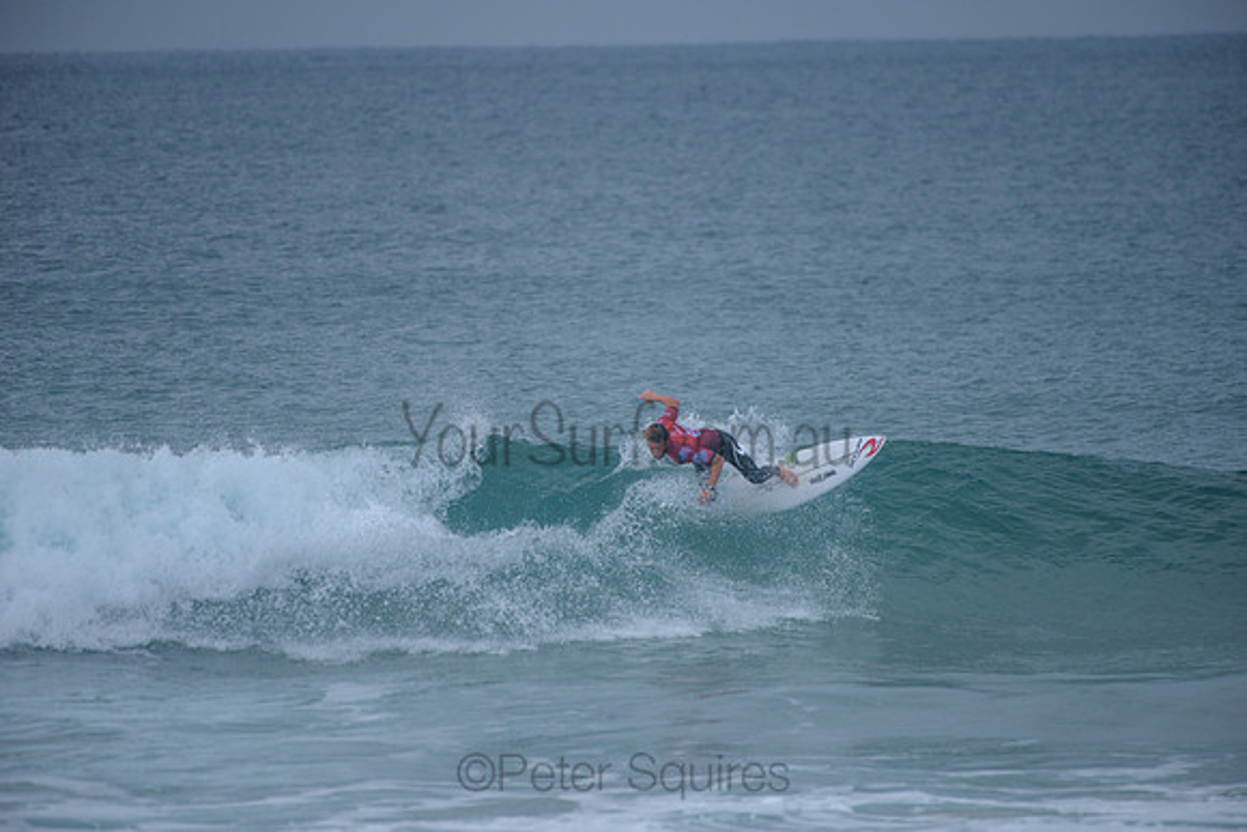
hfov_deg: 4.1
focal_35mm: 500
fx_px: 17323
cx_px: 624
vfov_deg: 2.8
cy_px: 416
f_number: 5.6
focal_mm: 500
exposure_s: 1/2000
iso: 400
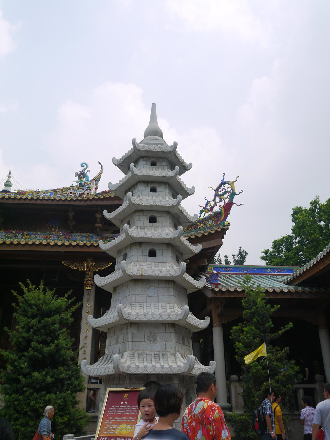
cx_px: 165
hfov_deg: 46.8
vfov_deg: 60.0
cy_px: 220
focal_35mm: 30
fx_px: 381
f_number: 8
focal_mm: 15
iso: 160
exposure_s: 1/400
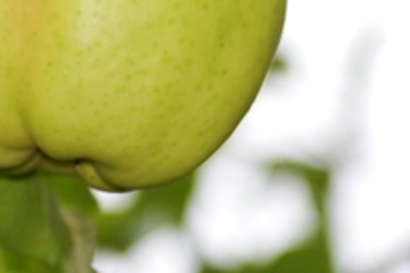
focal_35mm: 413
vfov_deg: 3.3
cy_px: -69
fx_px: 4705
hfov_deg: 5.0
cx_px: 128
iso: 400
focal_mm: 95
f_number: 4.5
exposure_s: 1/100
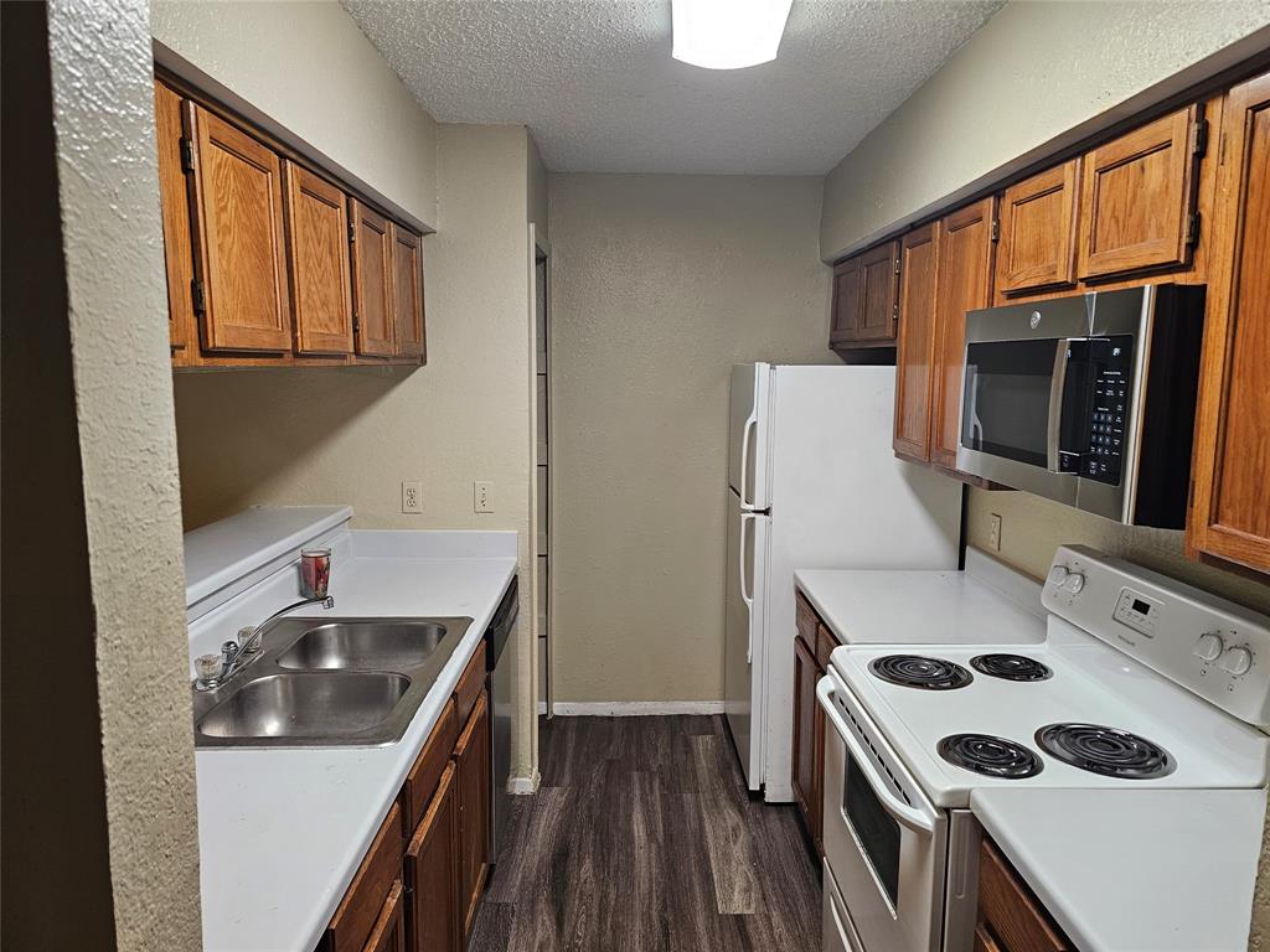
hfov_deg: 73.9
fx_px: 844
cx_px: 635
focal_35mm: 23
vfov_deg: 58.9
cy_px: 476
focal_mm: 6.3
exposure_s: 1/120
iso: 160
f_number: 1.7
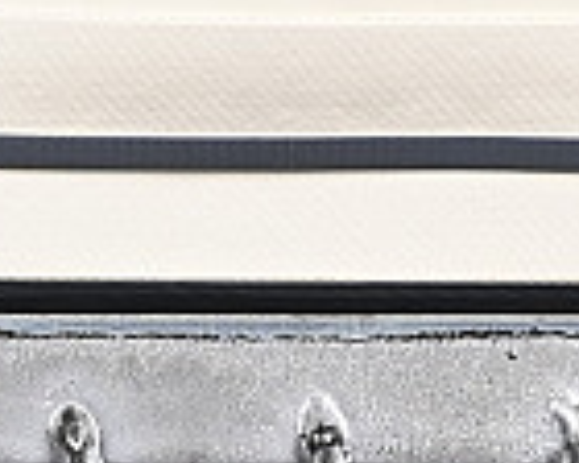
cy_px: -612
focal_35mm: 544
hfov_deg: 3.6
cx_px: -79
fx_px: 9322
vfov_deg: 2.8
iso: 160
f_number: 6.3
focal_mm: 50
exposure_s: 1/60
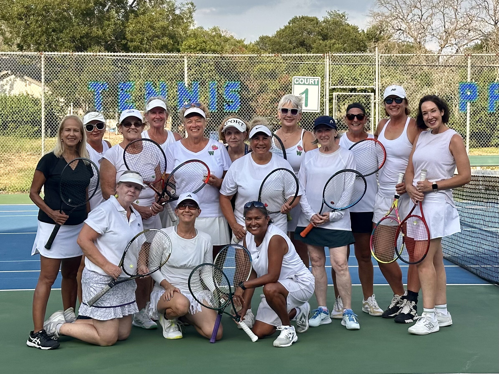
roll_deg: +0.1
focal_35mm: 48
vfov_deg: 30.3
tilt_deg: -0.9
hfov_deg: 39.7
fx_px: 692
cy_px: 187
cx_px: 250
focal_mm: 6.86
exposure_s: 1/2070
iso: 64
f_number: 1.78
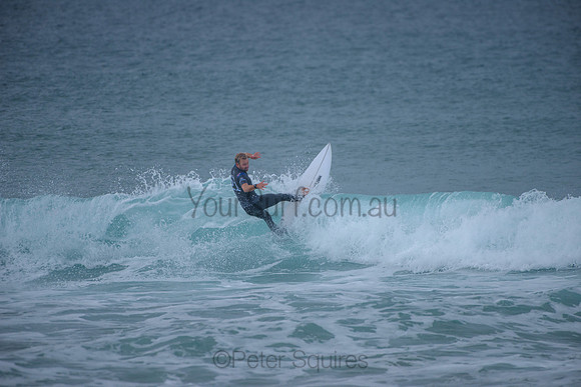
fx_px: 8071
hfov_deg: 4.1
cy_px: 194
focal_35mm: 500
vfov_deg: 2.8
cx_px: 290
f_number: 5.6
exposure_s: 1/2000
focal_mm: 500
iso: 360
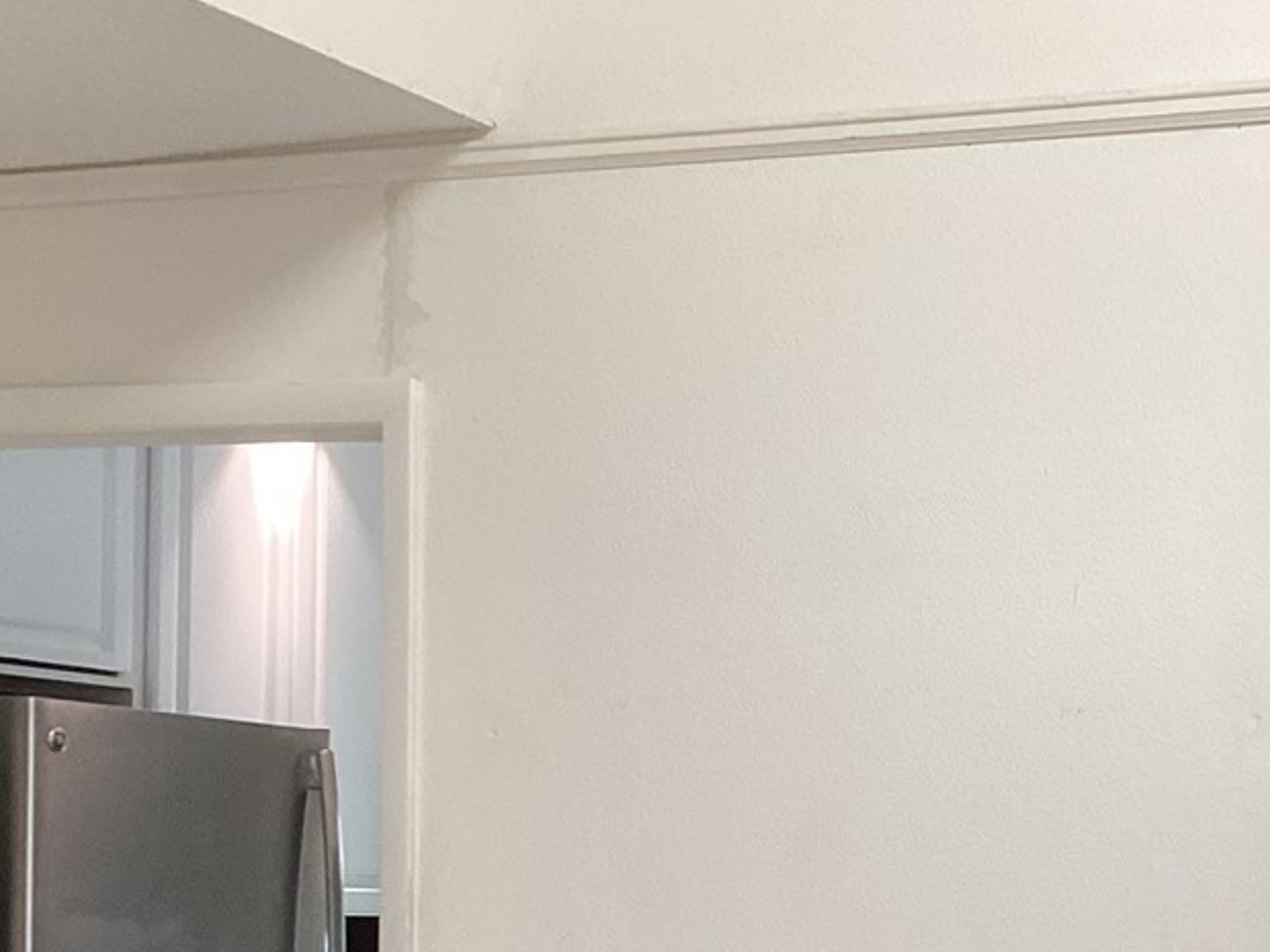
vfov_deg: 17.6
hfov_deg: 23.7
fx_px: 2935
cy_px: 1110
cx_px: 1178
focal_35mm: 80
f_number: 2.4
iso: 64
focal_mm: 3.3
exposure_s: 1/60
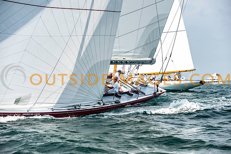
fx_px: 740
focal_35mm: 115
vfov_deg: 11.9
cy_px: 77
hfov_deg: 17.8
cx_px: 116
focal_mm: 112
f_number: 5
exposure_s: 1/3200
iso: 320
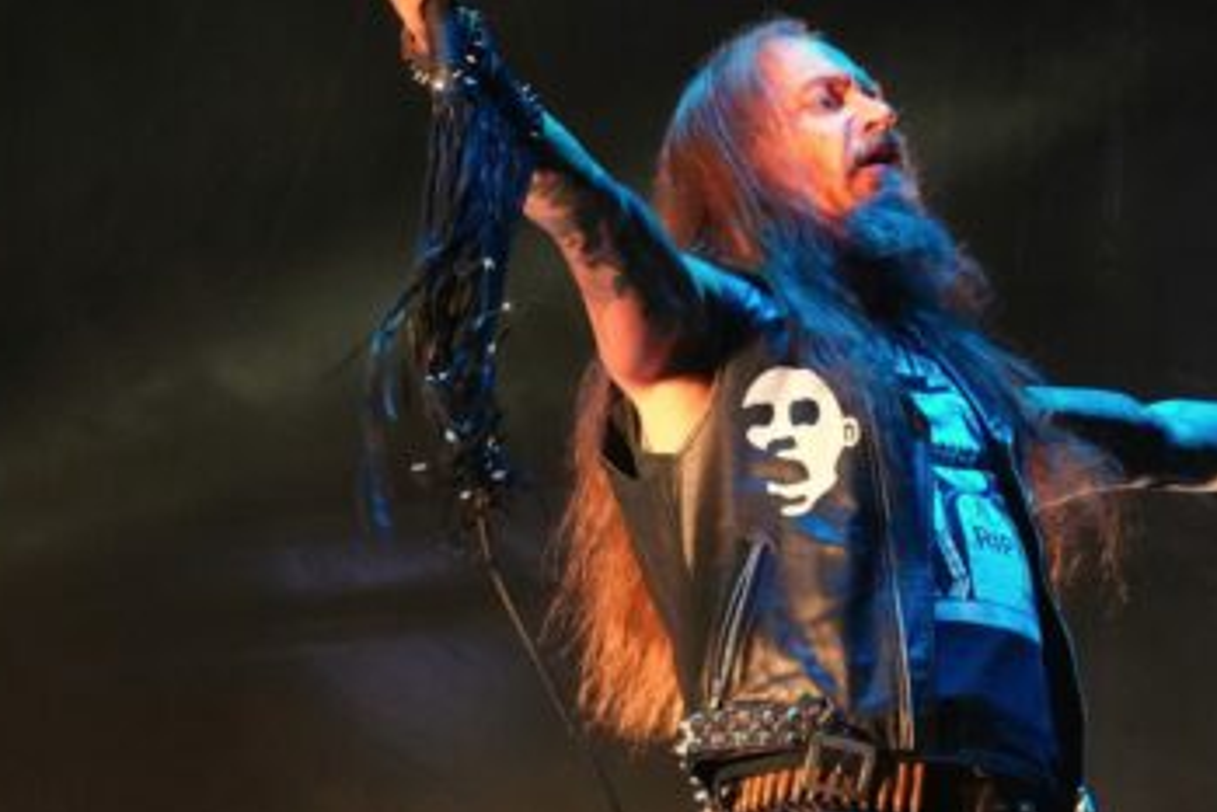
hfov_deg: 9.7
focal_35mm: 211
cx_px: 732
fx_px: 7136
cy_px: 777
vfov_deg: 6.5
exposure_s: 1/125
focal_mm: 64
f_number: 5
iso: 6400
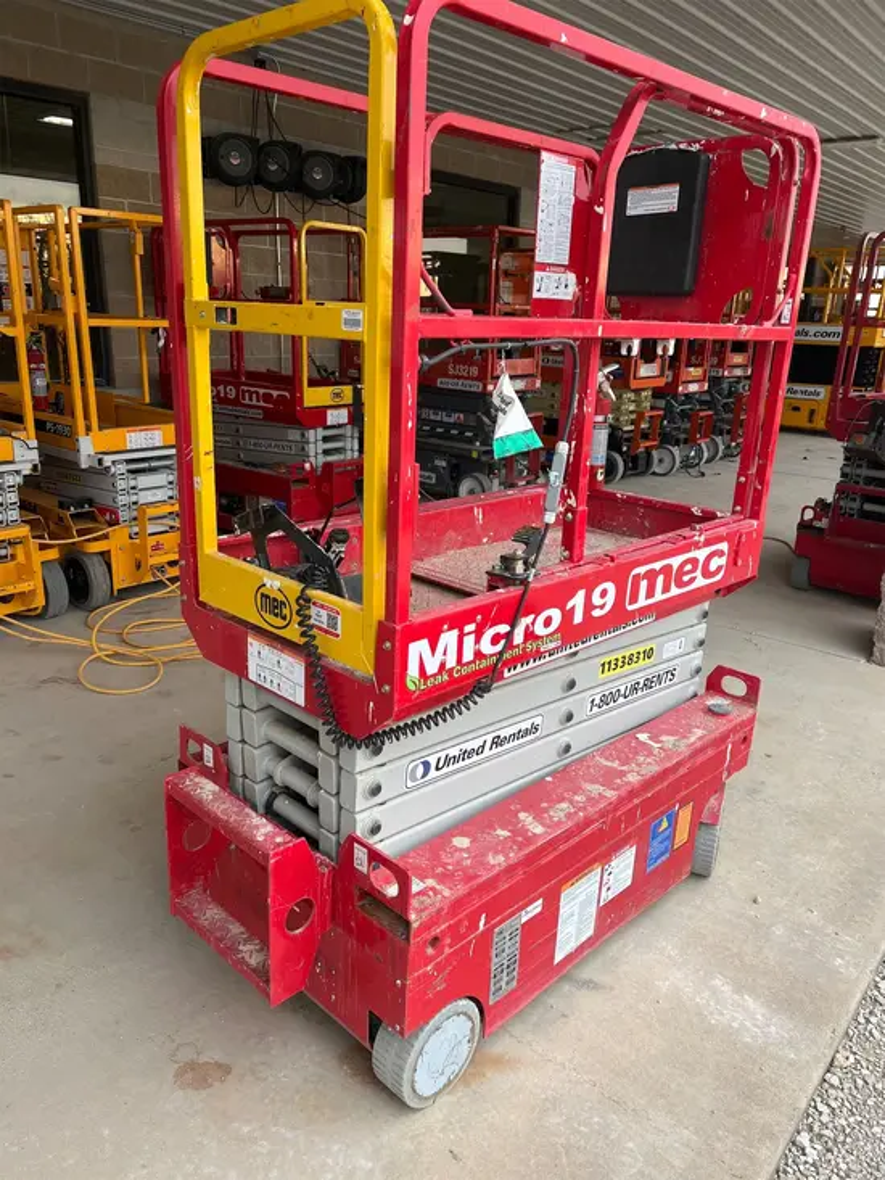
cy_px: 590
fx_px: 886
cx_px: 442
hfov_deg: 53.1
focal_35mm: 26
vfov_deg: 67.3
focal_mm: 5.1
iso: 32
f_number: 1.6
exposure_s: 1/130
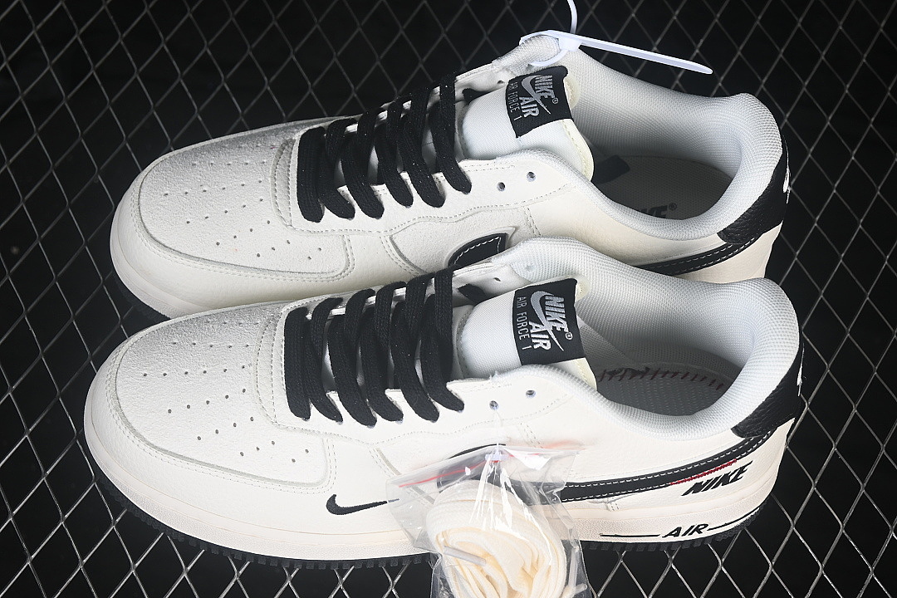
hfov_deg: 27.0
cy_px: 299
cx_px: 448
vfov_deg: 18.2
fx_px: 1869
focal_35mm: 75
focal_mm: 50
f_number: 7.1
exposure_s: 1/80
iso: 160
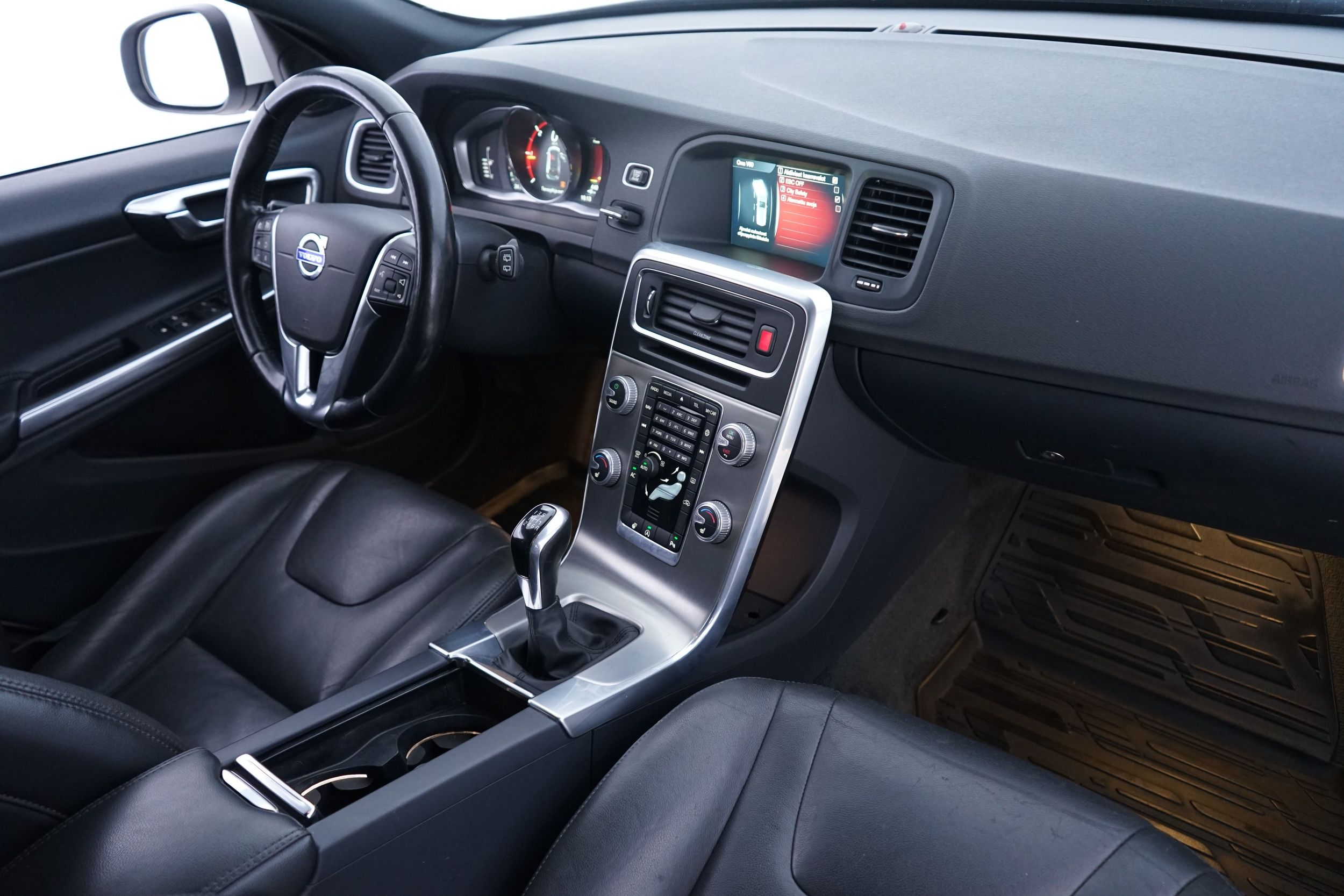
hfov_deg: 65.5
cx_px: 672
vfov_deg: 46.4
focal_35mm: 28
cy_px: 448
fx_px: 1045
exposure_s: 1/20
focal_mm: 28
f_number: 3.5
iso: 2000
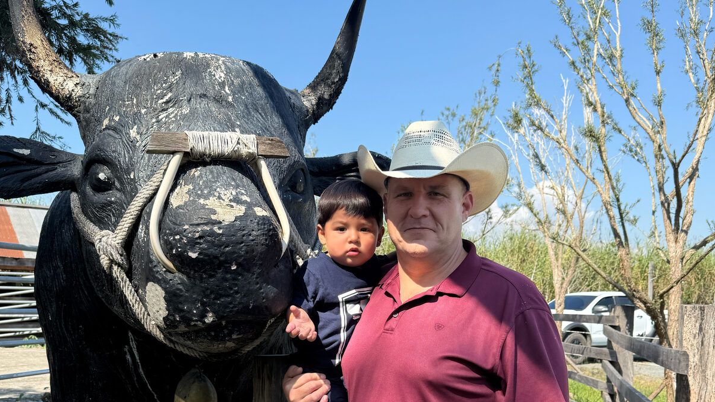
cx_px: 357
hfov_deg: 56.6
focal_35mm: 35
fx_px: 664
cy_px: 335
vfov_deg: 32.6
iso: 80
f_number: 1.78
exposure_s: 1/1901
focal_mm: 6.76
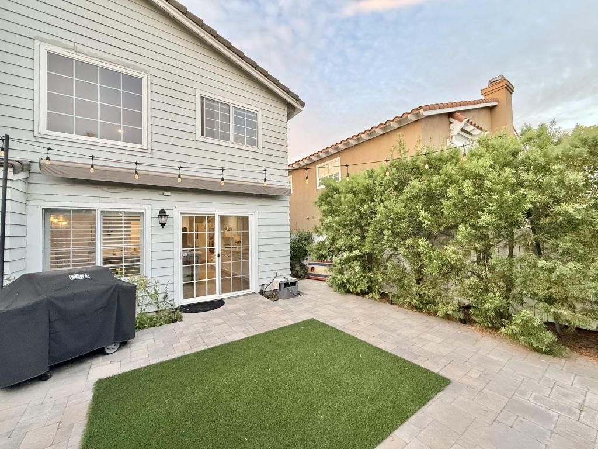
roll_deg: +1.5
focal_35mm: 14
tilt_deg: +2.1
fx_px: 242
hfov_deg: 102.1
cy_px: 224
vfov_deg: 85.7
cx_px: 299
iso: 200
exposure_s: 1/99
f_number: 2.2
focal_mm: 2.22
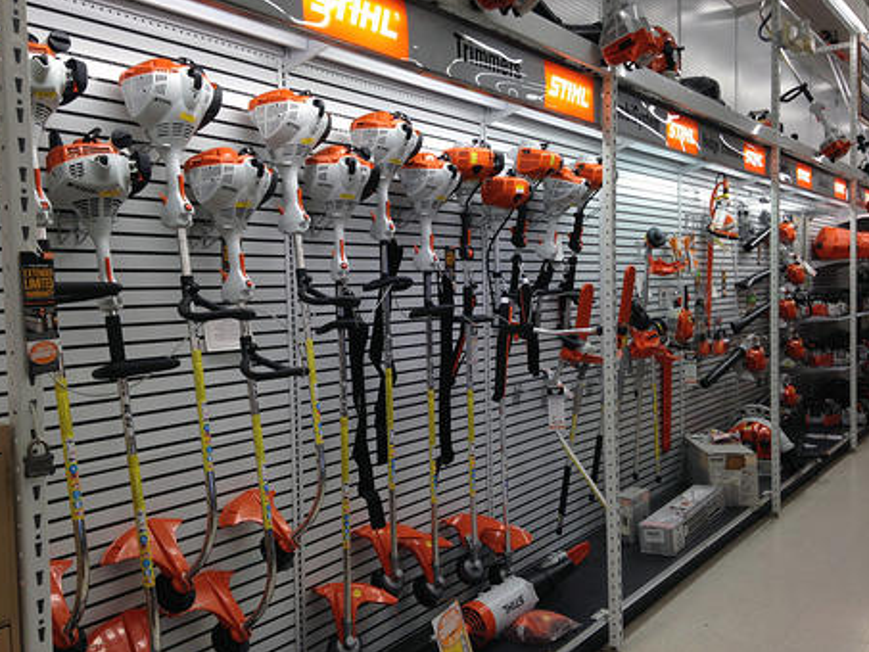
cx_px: 434
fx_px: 854
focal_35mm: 34
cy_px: 320
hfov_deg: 53.9
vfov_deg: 41.8
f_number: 2.4
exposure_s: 1/60
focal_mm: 4.12
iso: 50
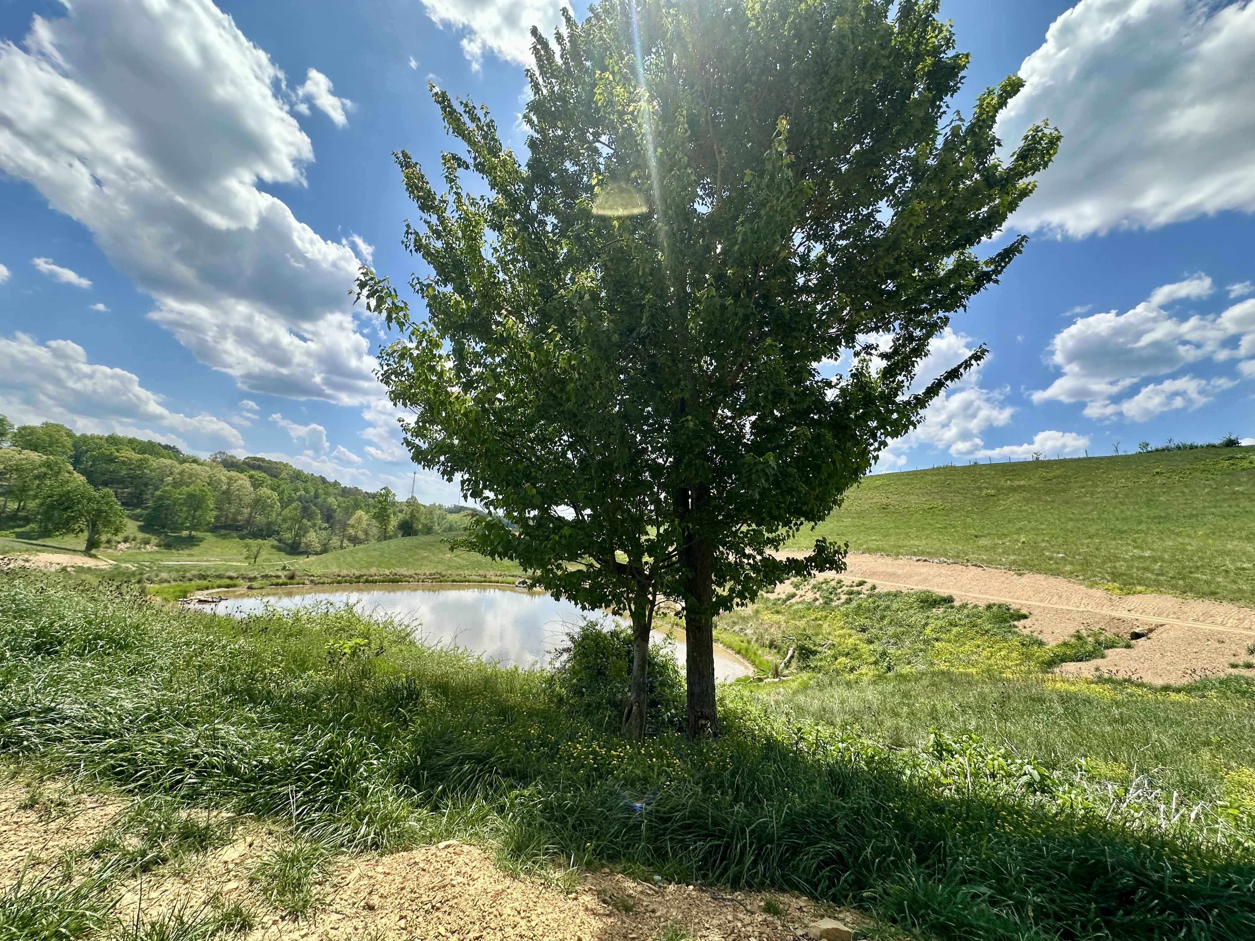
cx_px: 628
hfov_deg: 102.1
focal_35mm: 14
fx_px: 508
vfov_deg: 85.7
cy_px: 470
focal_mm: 2.22
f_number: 2.2
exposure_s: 1/1435
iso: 40
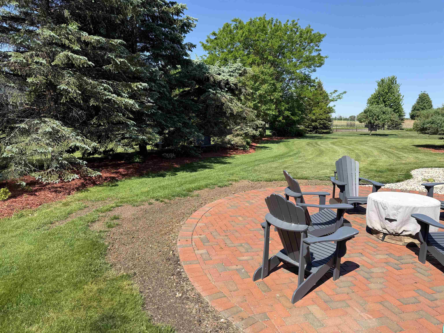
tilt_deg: -8.9
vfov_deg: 56.8
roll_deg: -1.6
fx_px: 308
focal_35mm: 24
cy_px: 166
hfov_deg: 71.6
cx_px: 222
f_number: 1.78
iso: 80
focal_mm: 6.76
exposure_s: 1/2907
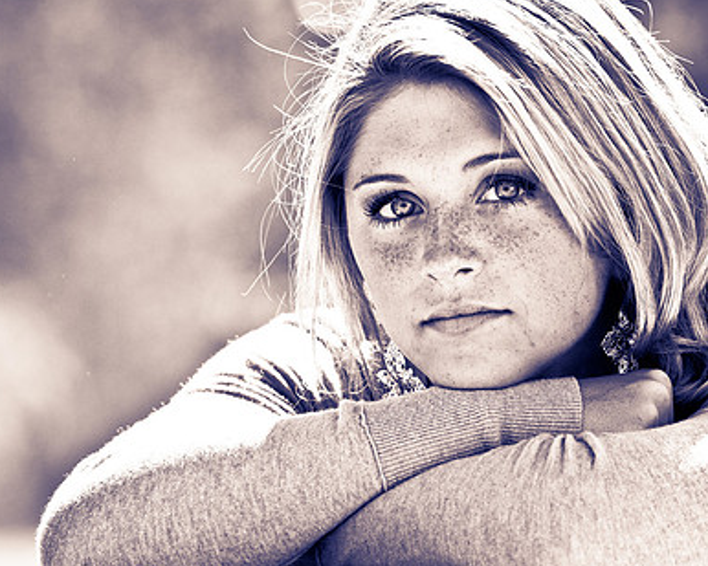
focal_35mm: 391
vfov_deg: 4.0
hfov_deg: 4.9
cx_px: 506
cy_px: 314
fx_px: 8189
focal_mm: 185
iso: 250
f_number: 4
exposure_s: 1/800
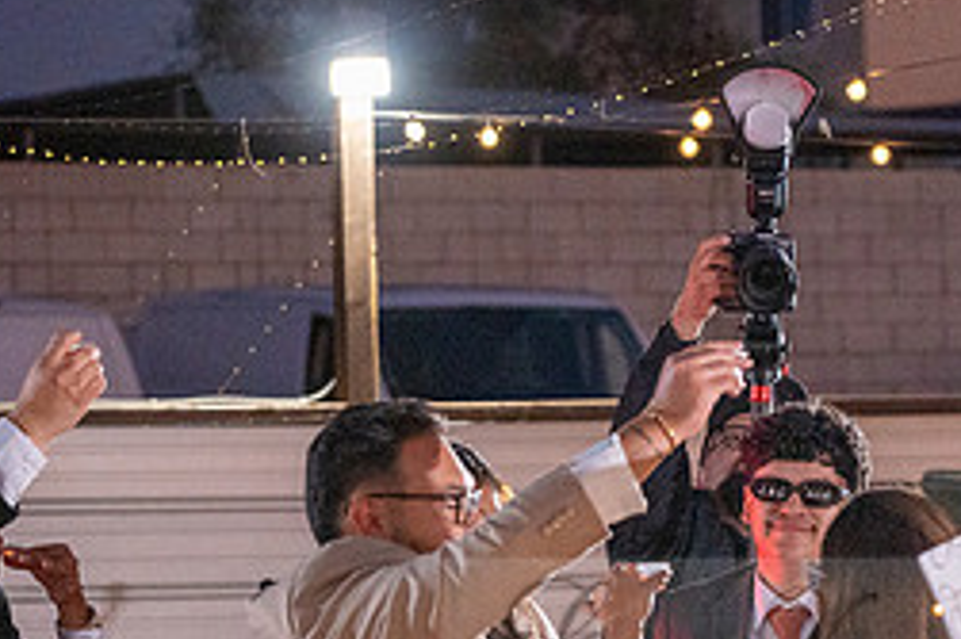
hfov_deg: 8.7
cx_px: 777
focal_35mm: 236
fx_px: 6296
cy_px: 649
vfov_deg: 5.8
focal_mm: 102
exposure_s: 1/250
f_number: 4
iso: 4000
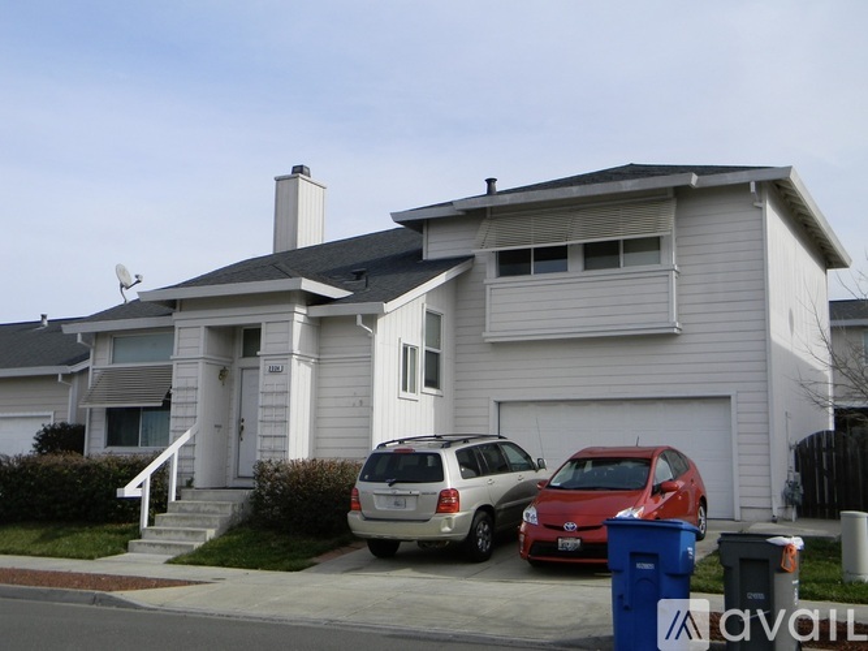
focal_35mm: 41
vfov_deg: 35.1
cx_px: 434
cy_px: 326
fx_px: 1028
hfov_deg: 45.8
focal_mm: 7.3
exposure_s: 1/712
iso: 80
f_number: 3.8
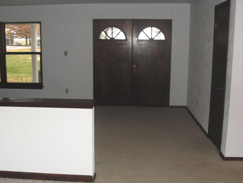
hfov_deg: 46.8
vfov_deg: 36.0
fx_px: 281
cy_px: 95
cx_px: 119
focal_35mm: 40
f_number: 2.8
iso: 100
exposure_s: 1/45
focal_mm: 6.3
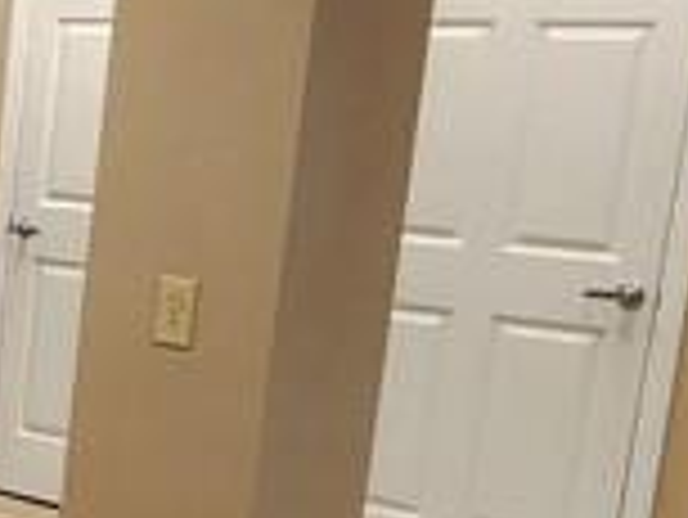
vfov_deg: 16.8
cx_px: -553
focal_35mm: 87
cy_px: 455
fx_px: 1730
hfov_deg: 17.9
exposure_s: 1/60.2
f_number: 2.2
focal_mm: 2.2
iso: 80
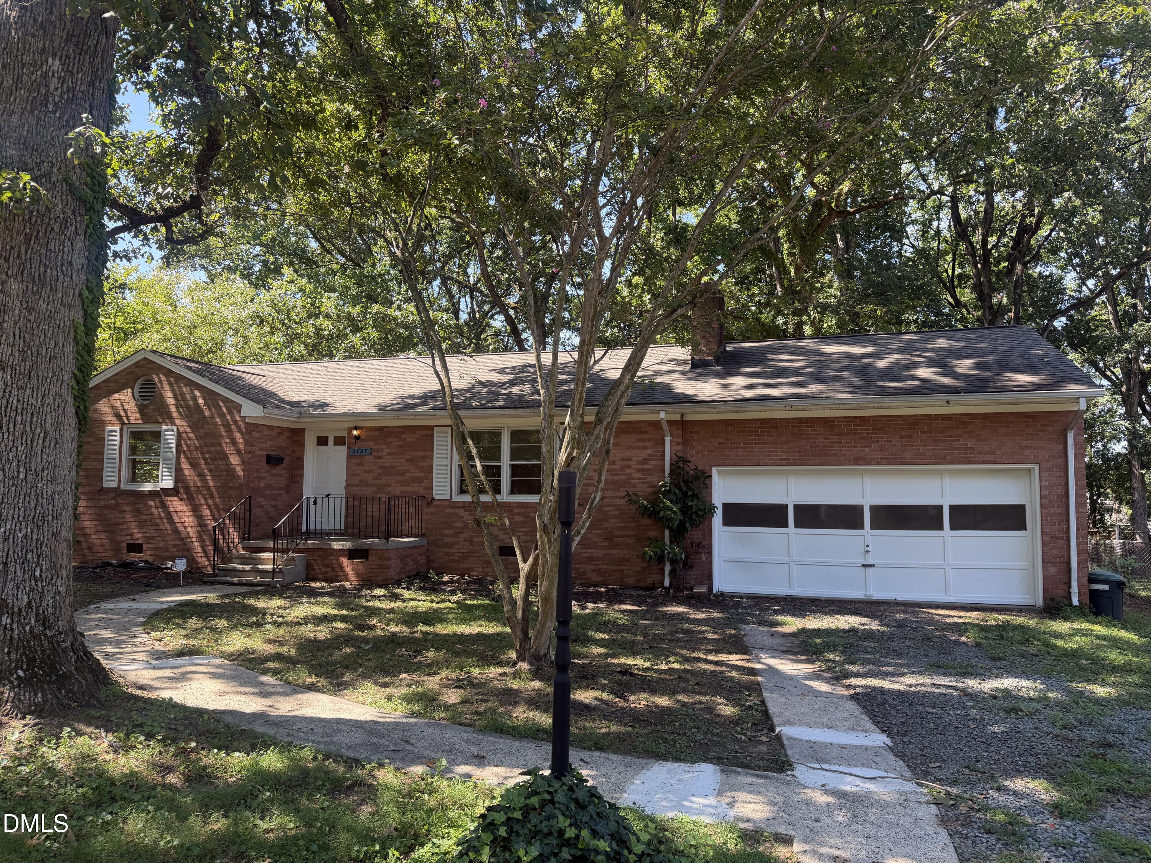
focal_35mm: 24
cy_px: 432
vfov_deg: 56.8
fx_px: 798
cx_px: 576
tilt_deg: +5.7
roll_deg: -0.3
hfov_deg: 71.6
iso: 100
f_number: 1.78
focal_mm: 6.76
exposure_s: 1/532
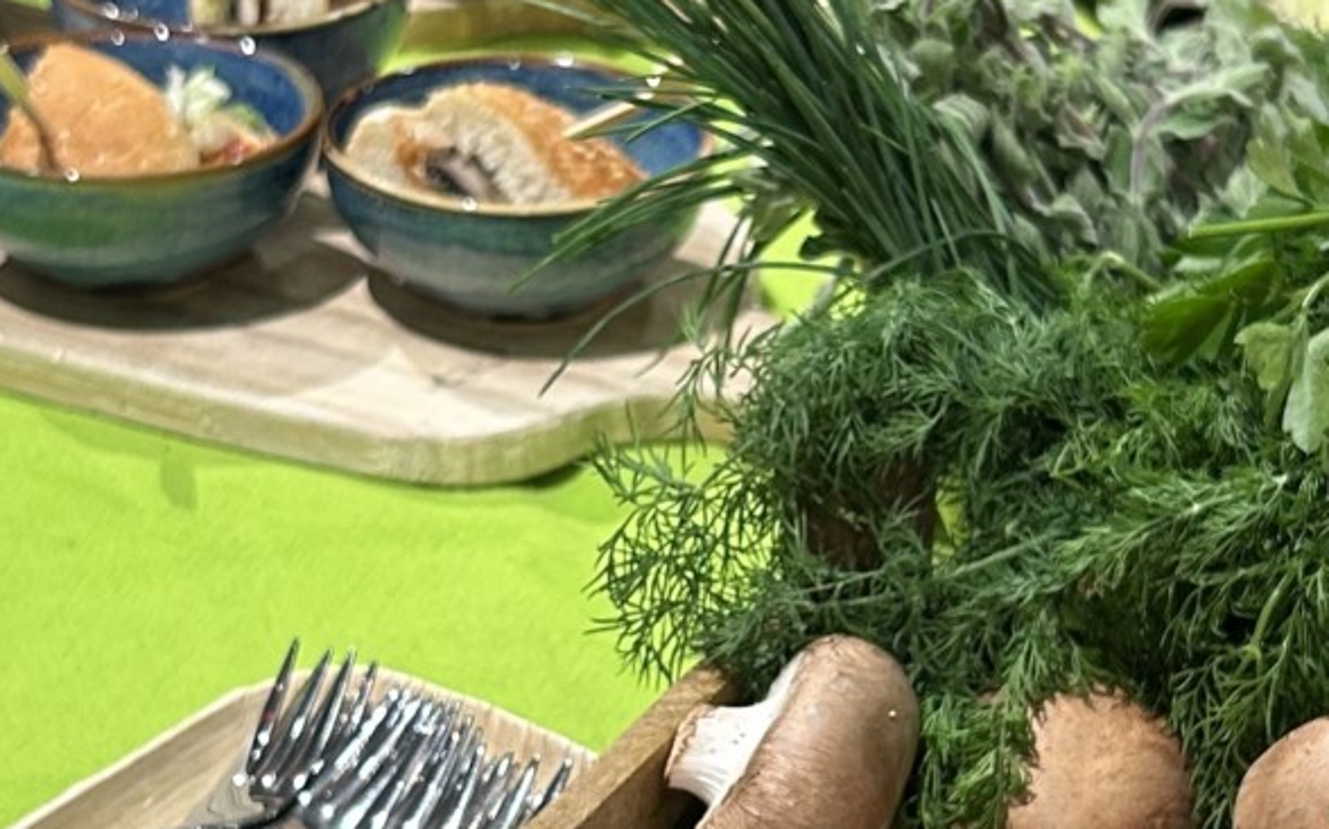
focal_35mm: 90
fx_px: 3259
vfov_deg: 14.4
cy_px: 630
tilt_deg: -31.6
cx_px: 685
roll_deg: -2.8
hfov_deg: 23.1
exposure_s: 1/100
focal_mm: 5.7
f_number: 1.5
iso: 100
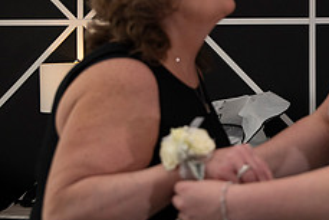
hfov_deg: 24.3
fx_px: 741
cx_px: 302
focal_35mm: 81
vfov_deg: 16.8
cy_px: 47
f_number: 2.8
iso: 1600
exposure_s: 1/1600
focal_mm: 32
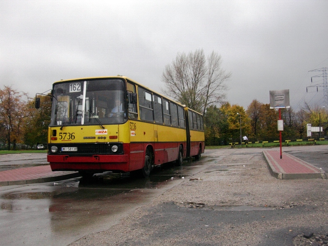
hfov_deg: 50.1
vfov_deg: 38.7
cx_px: 164
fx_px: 351
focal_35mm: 37
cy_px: 123
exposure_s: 1/41.4
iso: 70
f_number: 2.7
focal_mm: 5.6
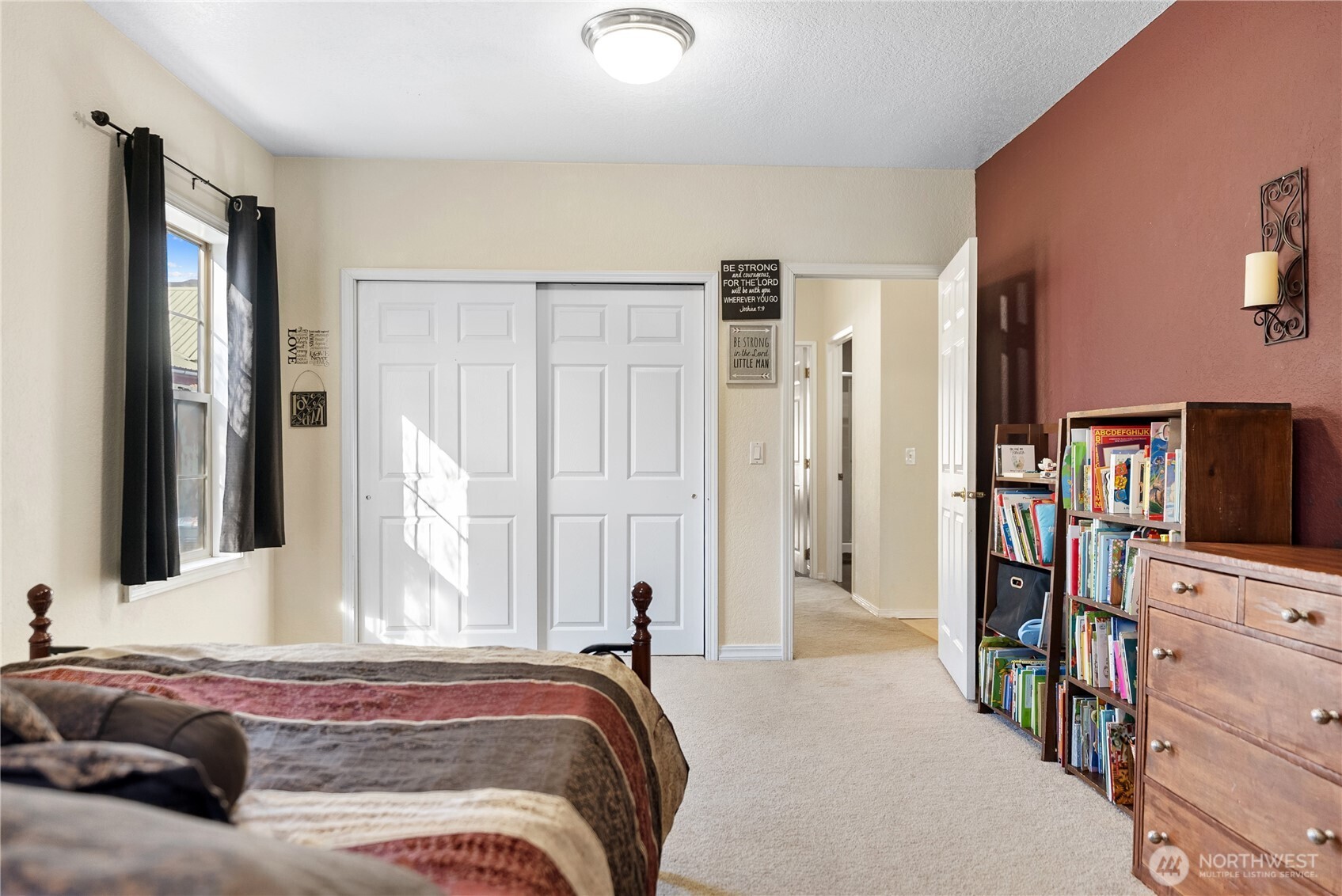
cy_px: 448
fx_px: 802
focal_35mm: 22
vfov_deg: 58.4
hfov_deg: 79.8
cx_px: 671
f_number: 2.8
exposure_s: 1/6
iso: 200
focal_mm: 21.5
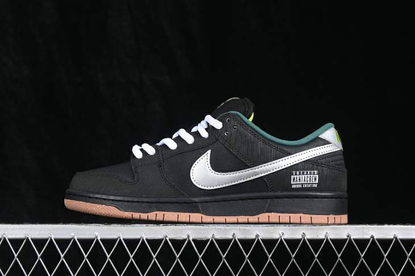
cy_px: 138
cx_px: 208
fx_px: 864
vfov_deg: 18.2
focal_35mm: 75
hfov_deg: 27.0
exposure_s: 1/60
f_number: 6.3
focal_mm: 50
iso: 160
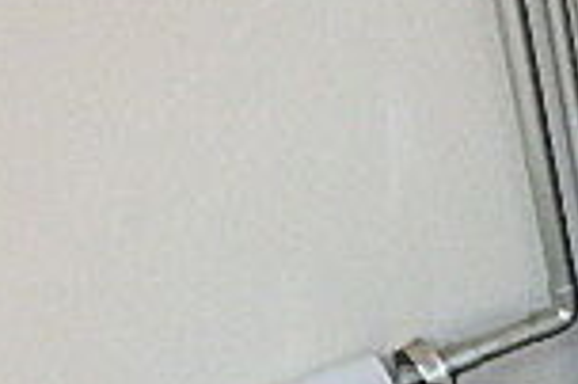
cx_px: 1072
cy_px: 373
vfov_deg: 14.6
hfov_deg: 17.5
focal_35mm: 92
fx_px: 1476
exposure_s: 1/30
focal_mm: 3.7
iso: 400
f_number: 3.5
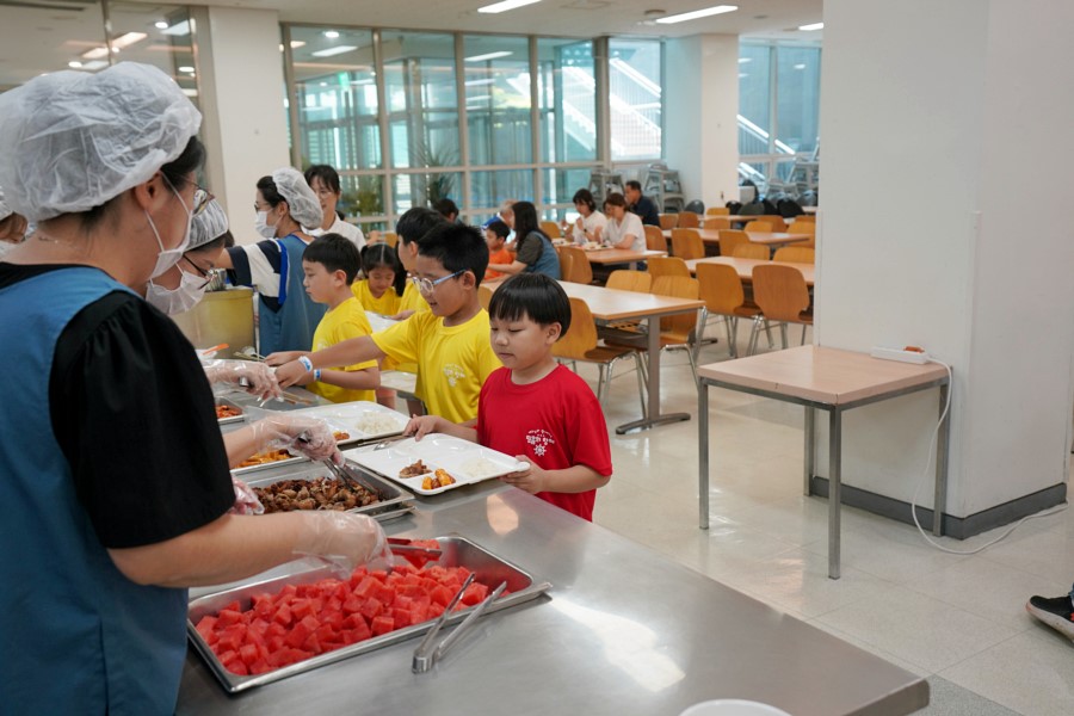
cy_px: 358
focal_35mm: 34
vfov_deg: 38.9
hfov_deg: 55.8
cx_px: 537
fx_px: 1014
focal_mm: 34
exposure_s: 1/160
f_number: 4
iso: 1000
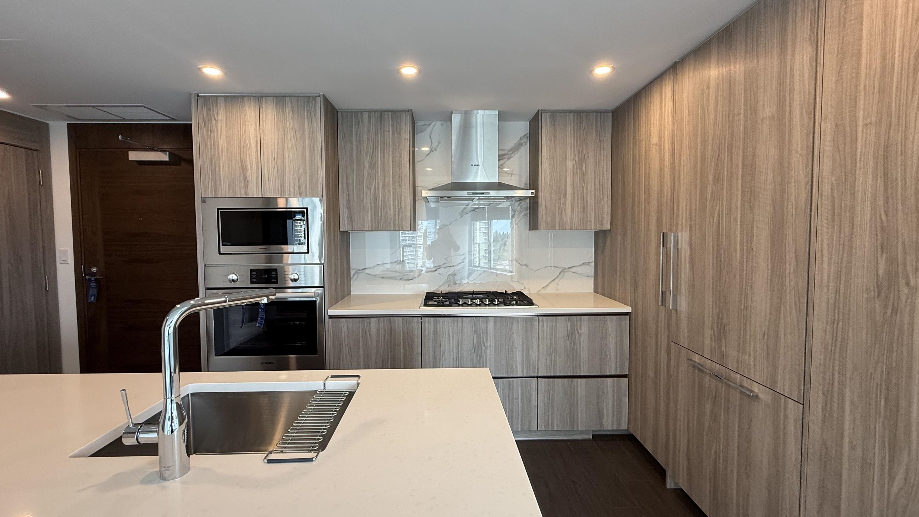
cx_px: 453
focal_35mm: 16
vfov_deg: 67.1
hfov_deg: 99.4
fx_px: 390
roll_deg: +1.0
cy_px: 252
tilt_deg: -2.5
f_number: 2.2
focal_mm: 2.22
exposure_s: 1/120
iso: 125
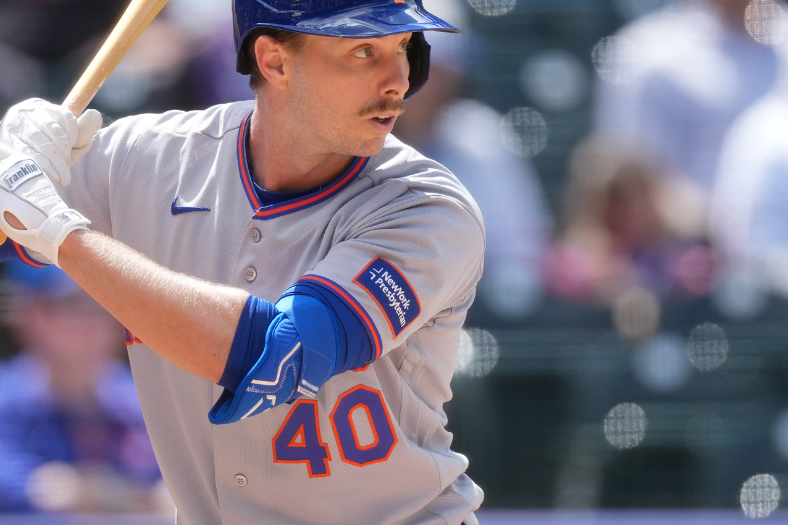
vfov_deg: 1.0
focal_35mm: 1397
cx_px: 433
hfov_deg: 1.5
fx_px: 30569
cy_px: 258
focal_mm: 600
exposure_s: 1/1600
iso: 400
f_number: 4
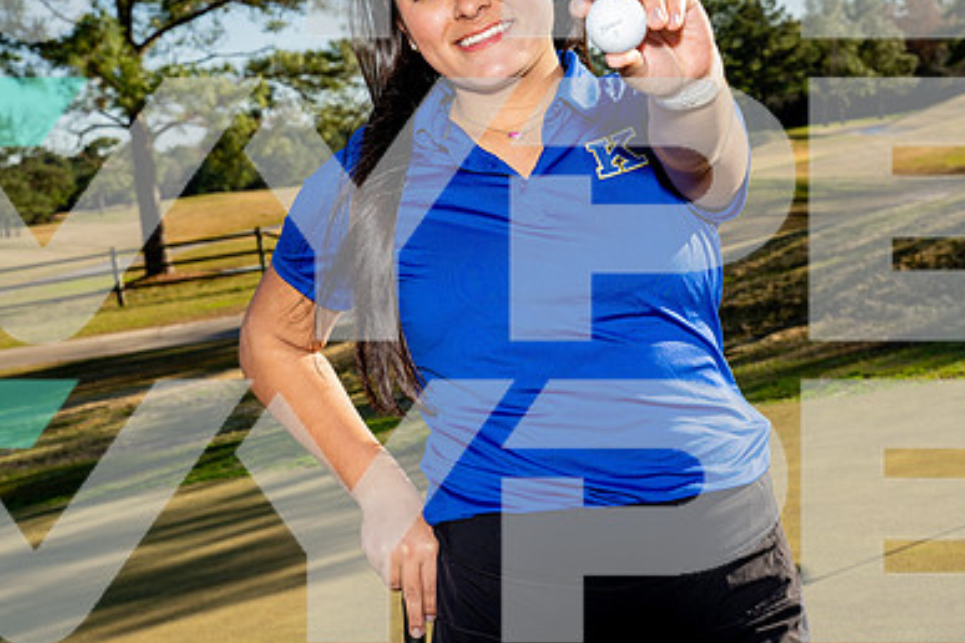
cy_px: 211
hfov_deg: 29.2
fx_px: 1849
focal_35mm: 69
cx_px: 461
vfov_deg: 19.7
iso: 100
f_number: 8
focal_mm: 46
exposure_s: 1/250
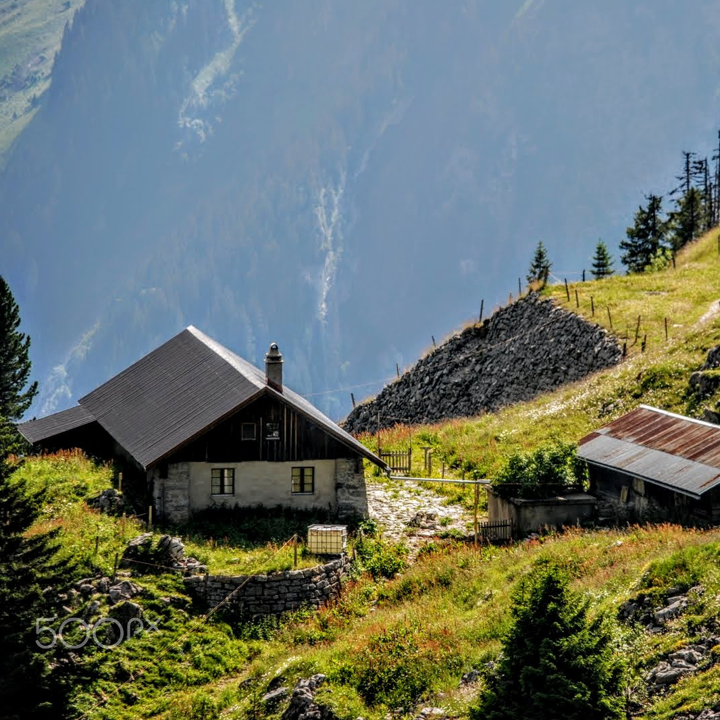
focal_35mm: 259
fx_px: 6086
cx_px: 534
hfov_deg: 6.8
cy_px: 360
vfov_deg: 6.8
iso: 200
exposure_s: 1/640
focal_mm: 135
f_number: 5
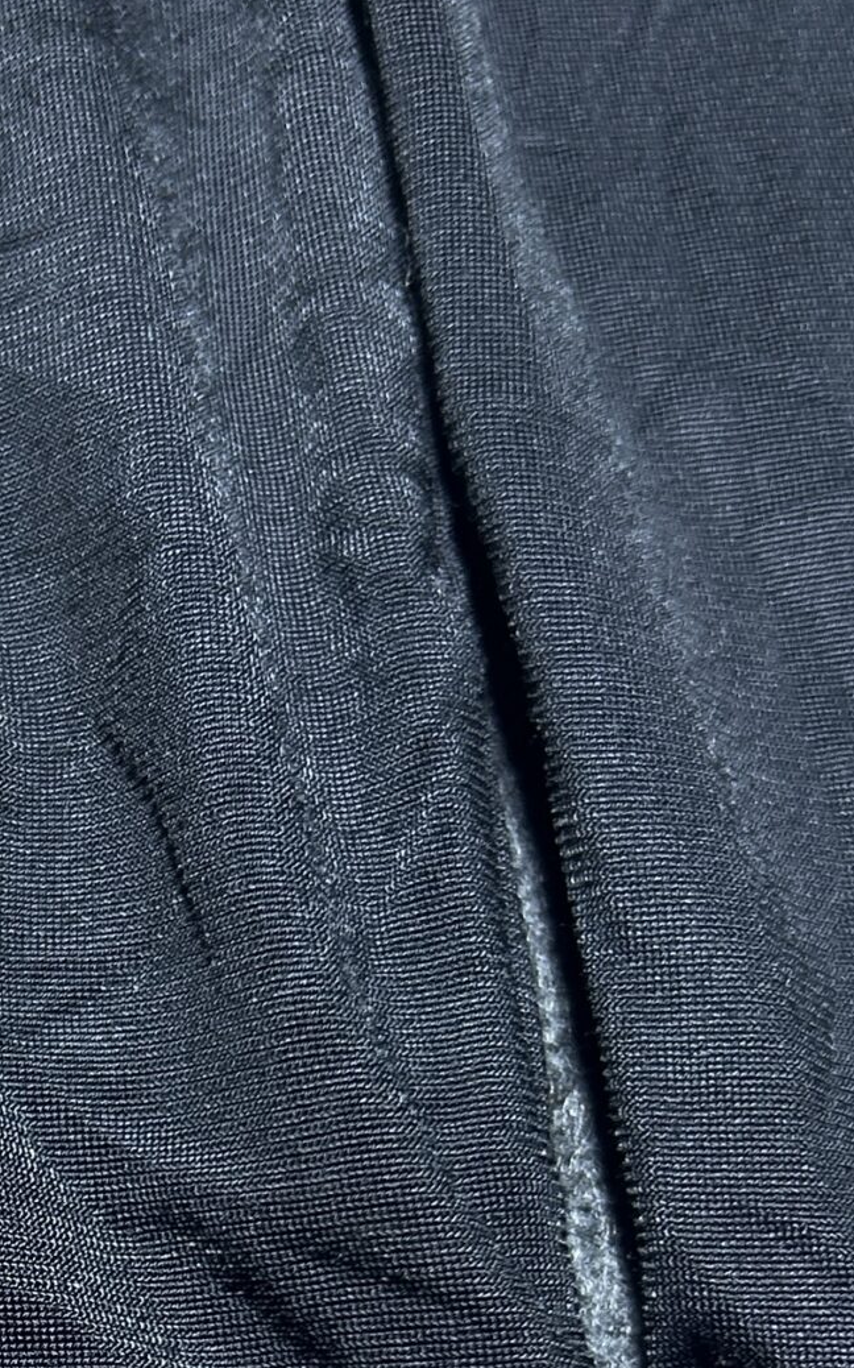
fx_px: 2534
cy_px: 1379
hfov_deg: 18.5
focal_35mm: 68
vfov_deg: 28.3
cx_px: -43
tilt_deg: -57.5
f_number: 1.5
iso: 125
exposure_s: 1/50
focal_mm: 5.7
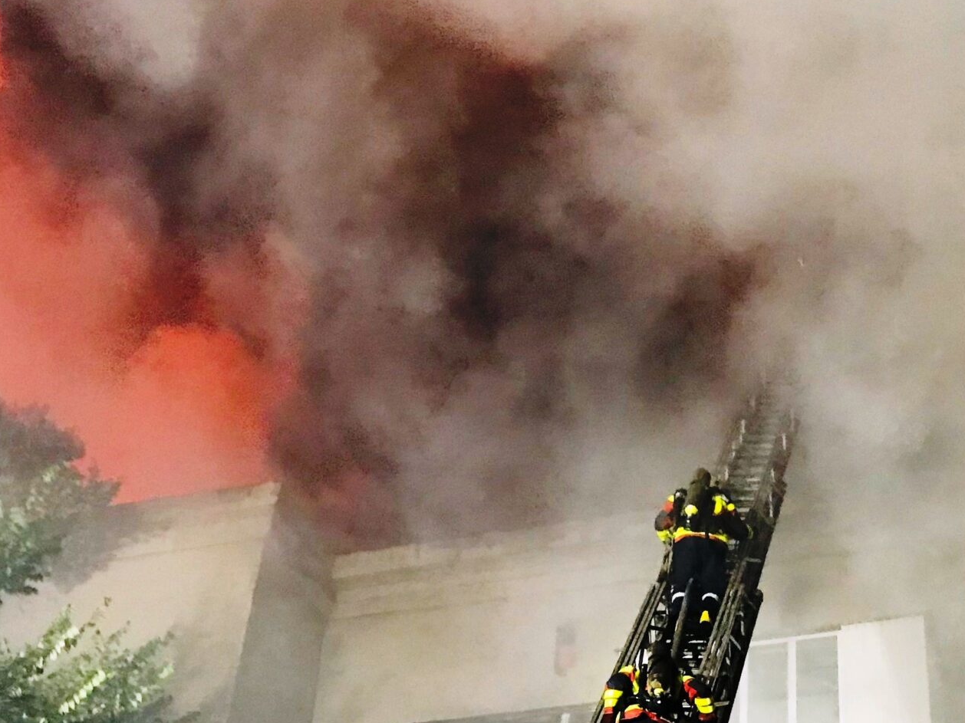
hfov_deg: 33.5
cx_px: 636
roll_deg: -4.4
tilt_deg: +33.4
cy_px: 653
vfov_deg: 24.9
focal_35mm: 57
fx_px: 1589
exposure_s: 1/6
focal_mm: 3.99
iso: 80
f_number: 1.8
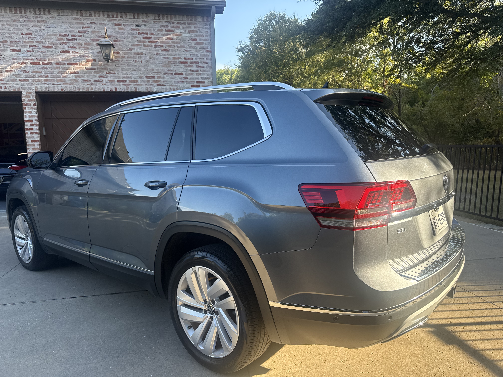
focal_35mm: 24
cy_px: 188
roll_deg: +0.9
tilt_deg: -6.3
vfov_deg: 56.8
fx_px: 349
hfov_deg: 71.6
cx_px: 252
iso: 100
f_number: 1.78
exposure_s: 1/722
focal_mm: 6.76
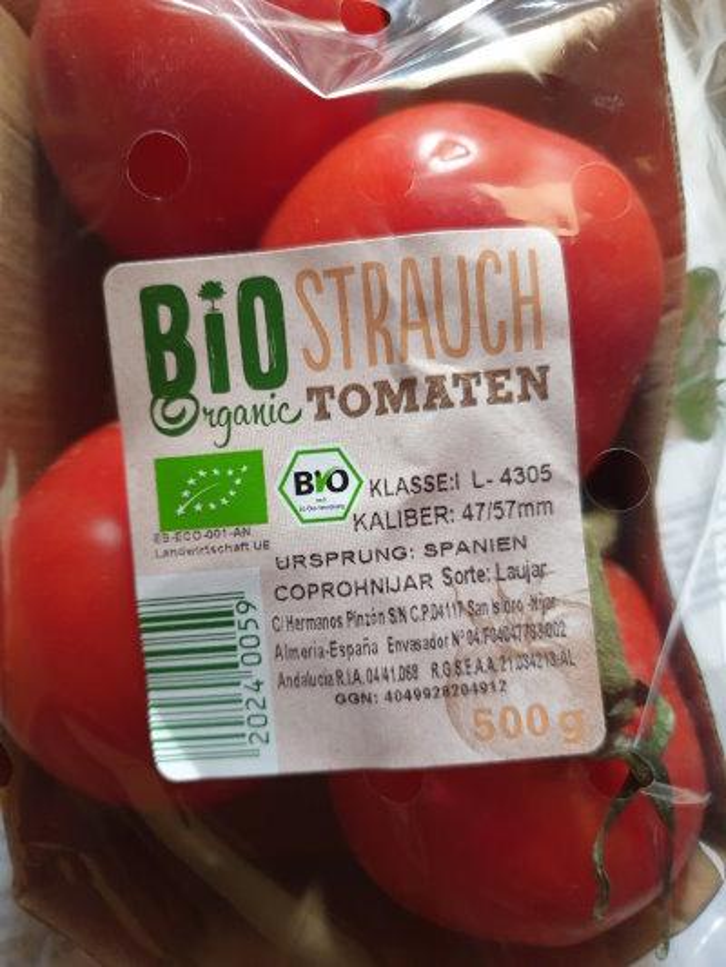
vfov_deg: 67.3
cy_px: 484
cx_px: 363
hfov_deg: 53.1
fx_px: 727
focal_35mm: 26
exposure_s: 1/23
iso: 250
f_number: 1.5
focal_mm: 4.3
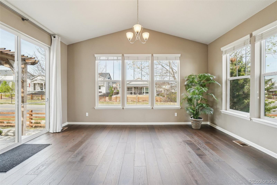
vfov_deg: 77.3
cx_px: 138
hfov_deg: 100.4
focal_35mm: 15
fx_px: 115
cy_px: 92
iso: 400
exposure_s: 1/80
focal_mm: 10
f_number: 8
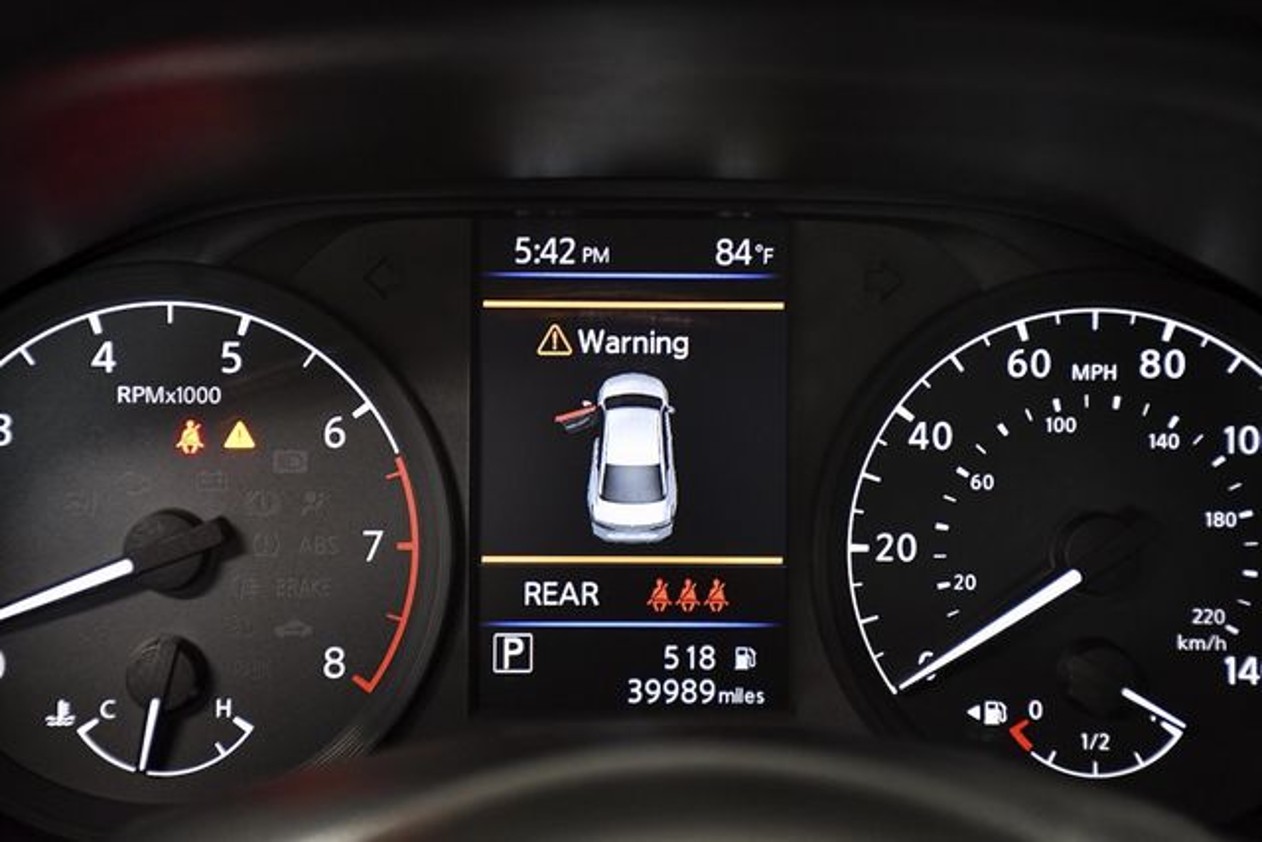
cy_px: 421
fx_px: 3156
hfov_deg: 22.6
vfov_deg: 15.2
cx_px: 631
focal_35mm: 90
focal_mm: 60
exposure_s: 1/100
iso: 2500
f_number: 5
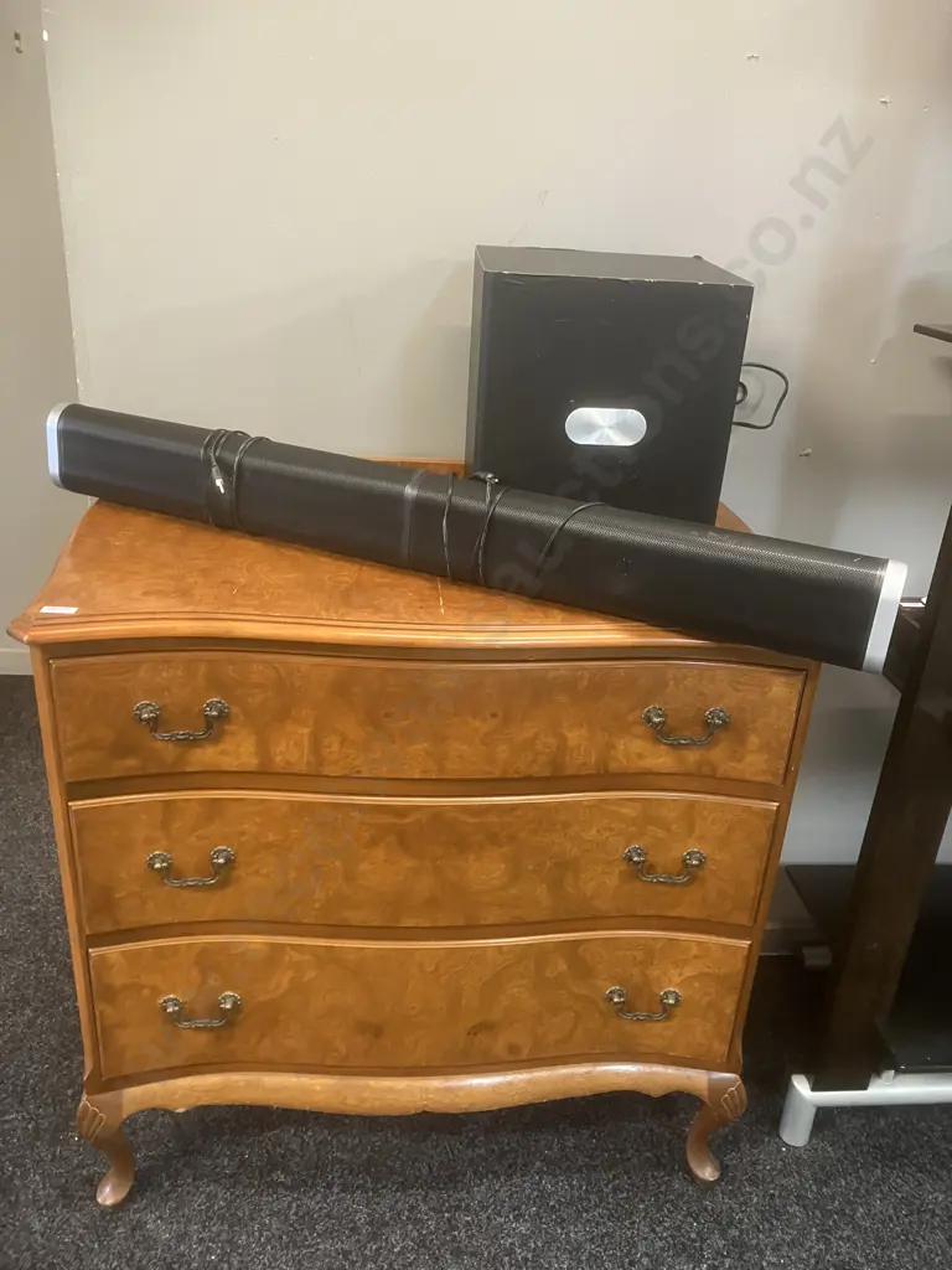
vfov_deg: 63.4
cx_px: 476
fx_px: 1027
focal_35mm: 28
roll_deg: -4.4
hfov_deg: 49.7
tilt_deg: -23.0
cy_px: 635
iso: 320
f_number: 1.8
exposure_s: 1/33
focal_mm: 3.99
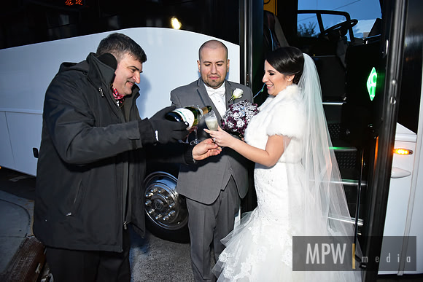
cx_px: 212
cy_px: 141
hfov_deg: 73.7
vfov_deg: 53.2
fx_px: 282
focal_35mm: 24
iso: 2000
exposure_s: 1/125
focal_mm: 24
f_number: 2.8
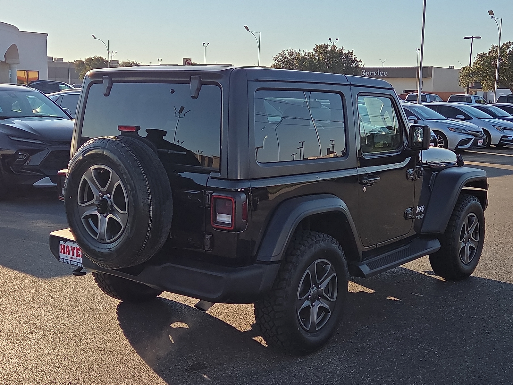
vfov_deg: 32.2
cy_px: 192
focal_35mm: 45
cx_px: 256
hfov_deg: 42.1
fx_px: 667
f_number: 1.8
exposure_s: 1/2500
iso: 25
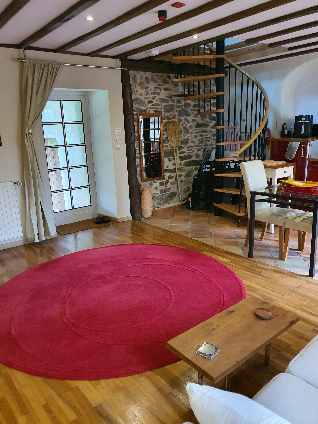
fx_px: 318
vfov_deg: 67.3
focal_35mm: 26
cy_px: 212
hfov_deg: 53.1
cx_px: 159
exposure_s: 1/50
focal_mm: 4.3
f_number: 1.5
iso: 640
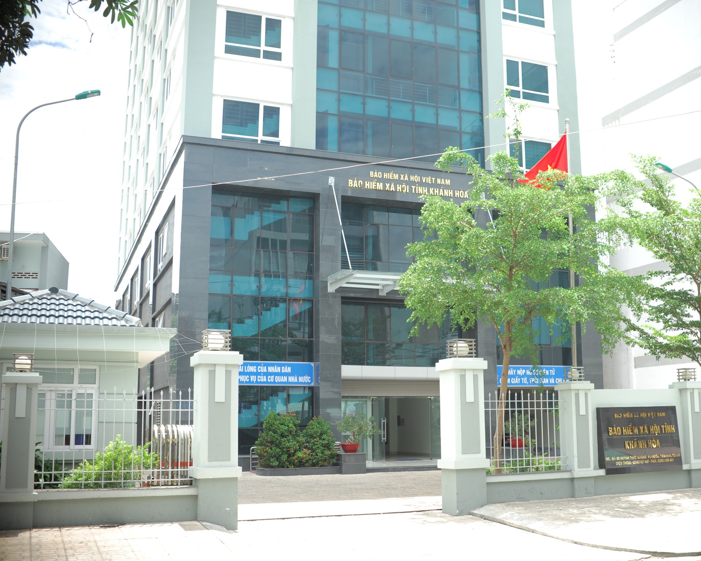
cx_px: 423
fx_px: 830
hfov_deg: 45.5
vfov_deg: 37.3
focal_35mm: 40
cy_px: 283
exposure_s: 1/400
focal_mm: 35
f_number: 4
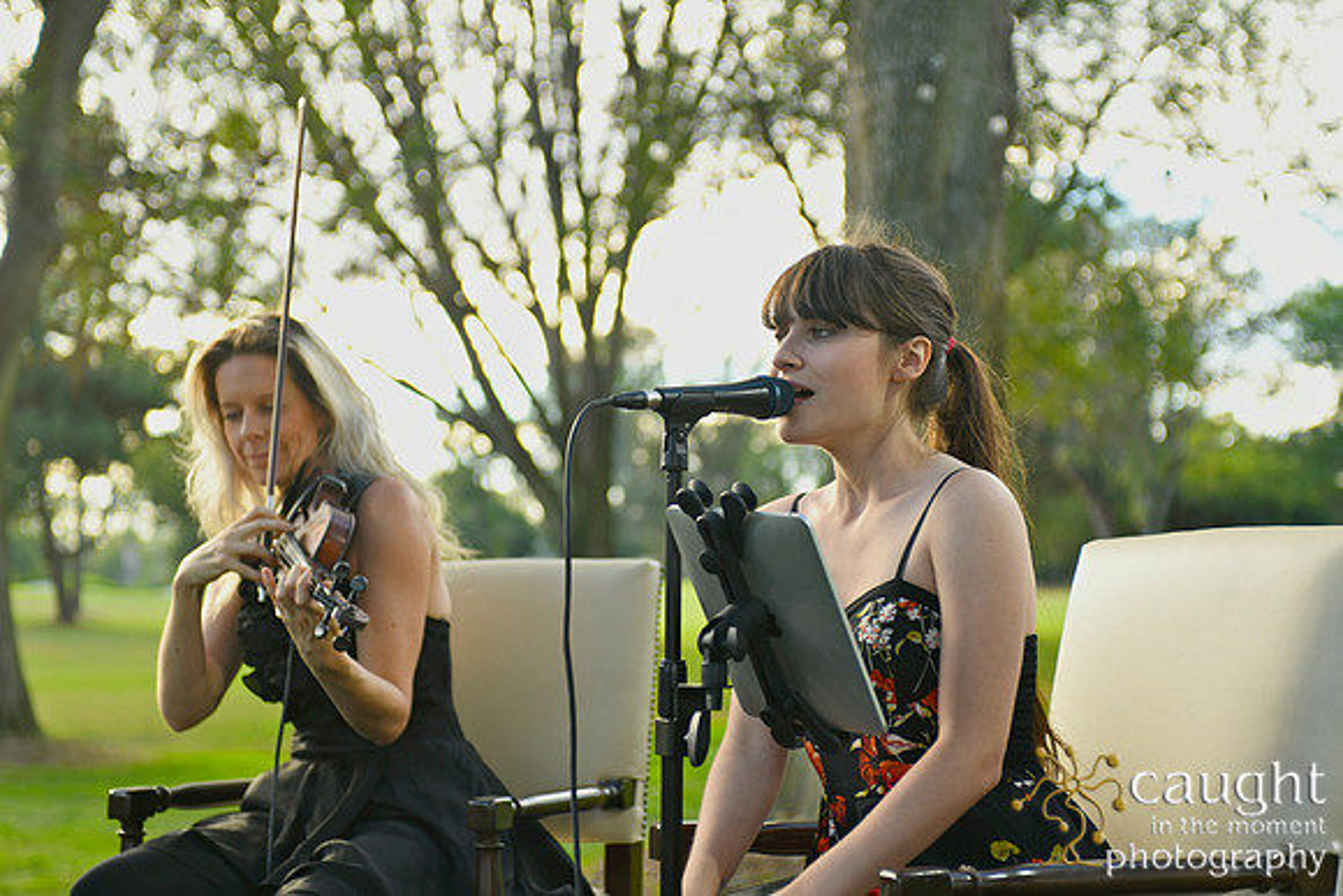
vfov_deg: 19.5
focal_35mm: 70
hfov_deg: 28.8
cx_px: 672
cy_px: 448
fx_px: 2612
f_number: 3.5
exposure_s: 1/320
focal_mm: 70
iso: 400
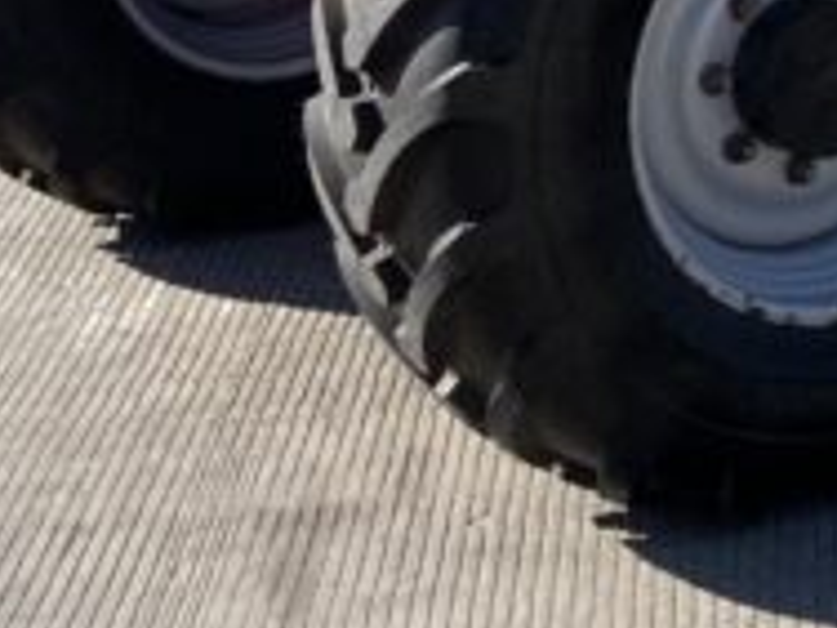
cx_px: 1380
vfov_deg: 9.1
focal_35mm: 158
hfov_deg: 11.8
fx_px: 3820
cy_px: -401
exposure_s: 1/1311
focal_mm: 3
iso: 16
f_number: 1.8
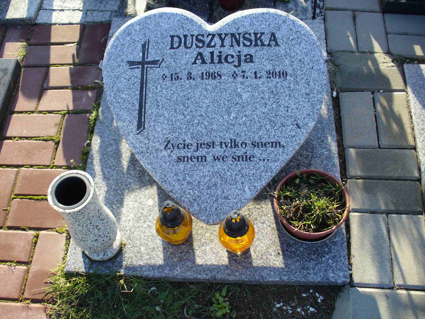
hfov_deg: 49.0
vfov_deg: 37.7
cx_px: 210
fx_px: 466
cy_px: 156
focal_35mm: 38
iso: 80
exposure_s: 1/250
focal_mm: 6.1
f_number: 2.8
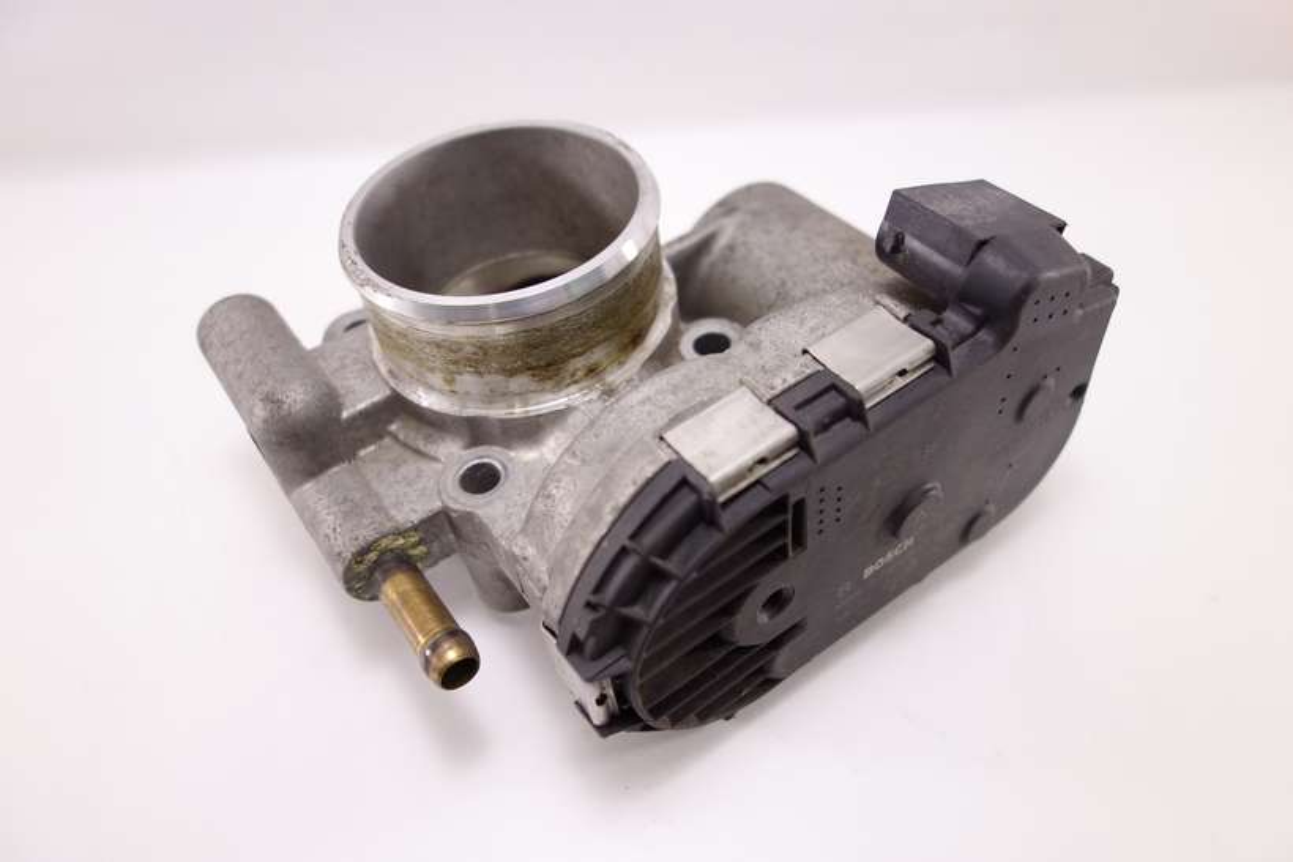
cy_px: 431
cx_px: 646
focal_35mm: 28
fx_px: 1006
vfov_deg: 46.4
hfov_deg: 65.5
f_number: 2
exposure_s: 1/100
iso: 125
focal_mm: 10.4
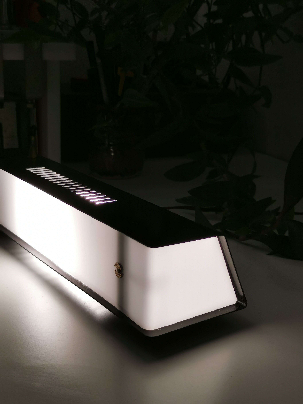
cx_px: 152
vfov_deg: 38.2
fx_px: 584
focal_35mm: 50
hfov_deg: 29.1
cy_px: 202
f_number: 1.8
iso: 50
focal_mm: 5.58
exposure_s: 1/100
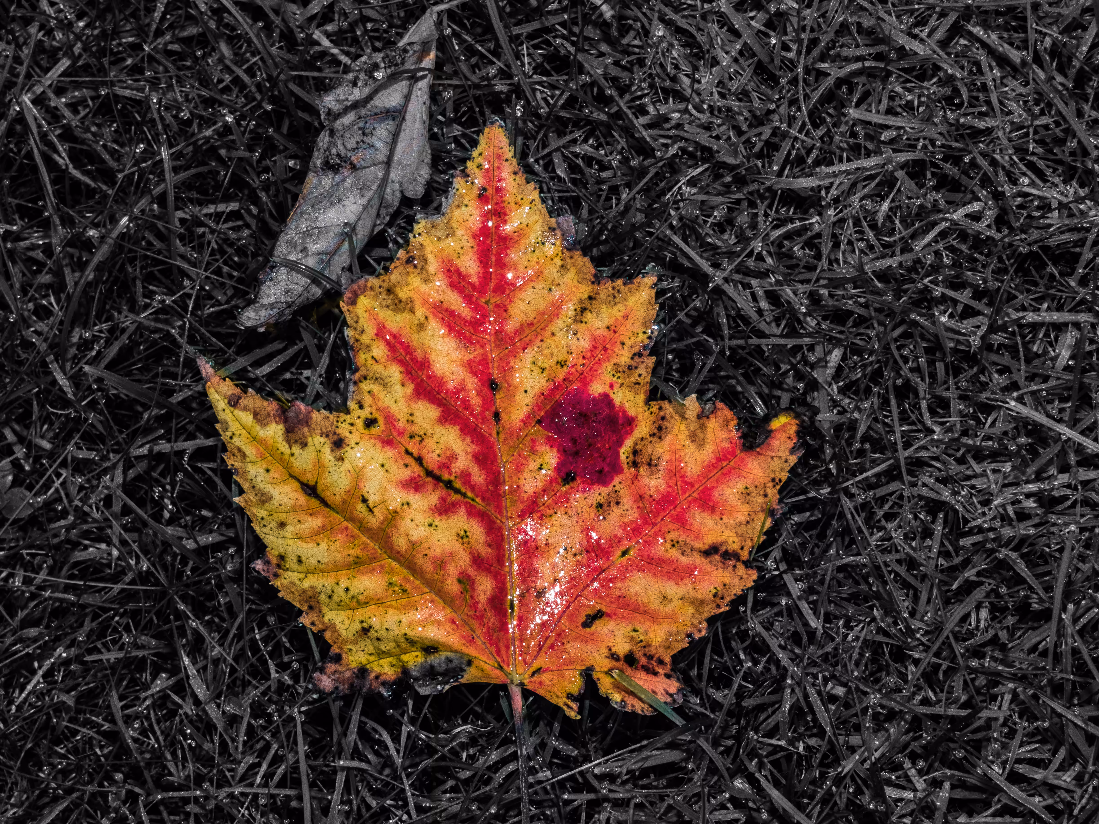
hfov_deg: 11.7
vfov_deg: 8.8
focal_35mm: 169
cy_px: 412
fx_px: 5365
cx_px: 550
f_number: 5.4
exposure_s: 1/80
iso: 80
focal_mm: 27.5
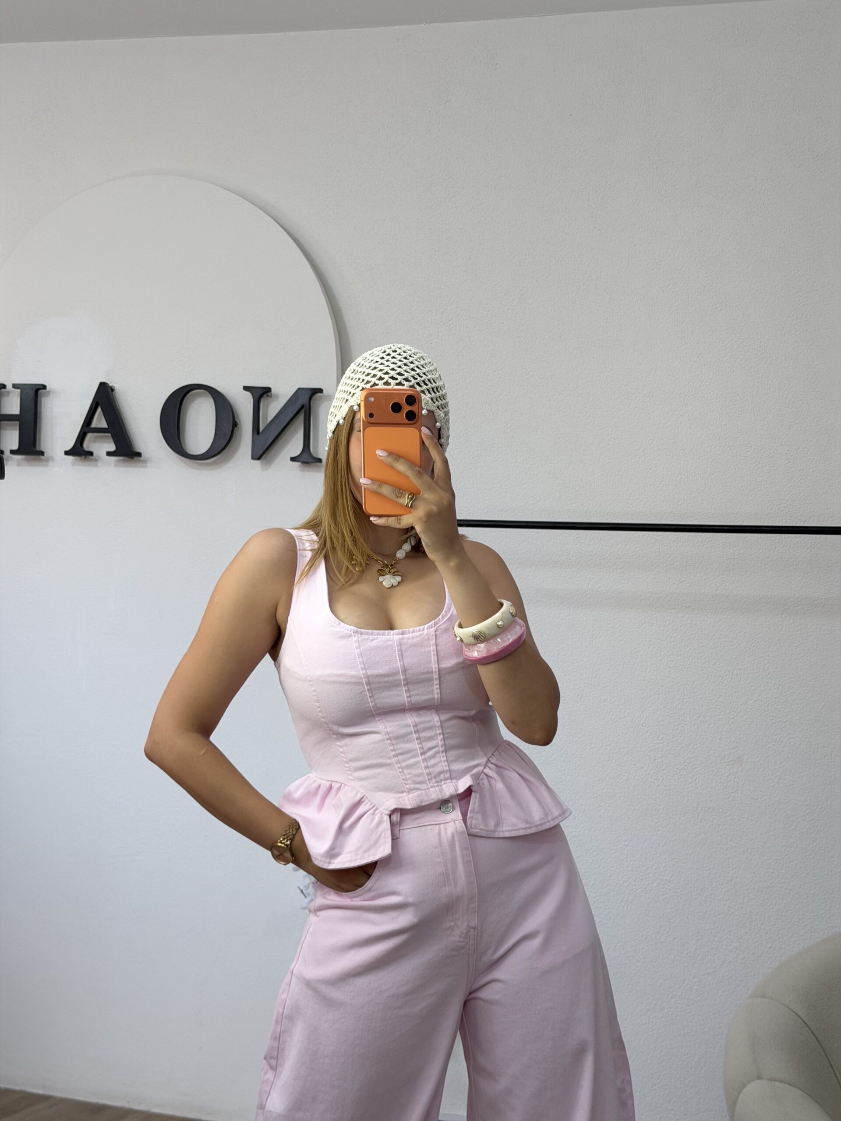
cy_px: 560
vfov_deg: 39.7
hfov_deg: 30.3
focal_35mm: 48
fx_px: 1555
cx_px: 420
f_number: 1.78
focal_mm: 6.76
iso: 50
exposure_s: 1/100
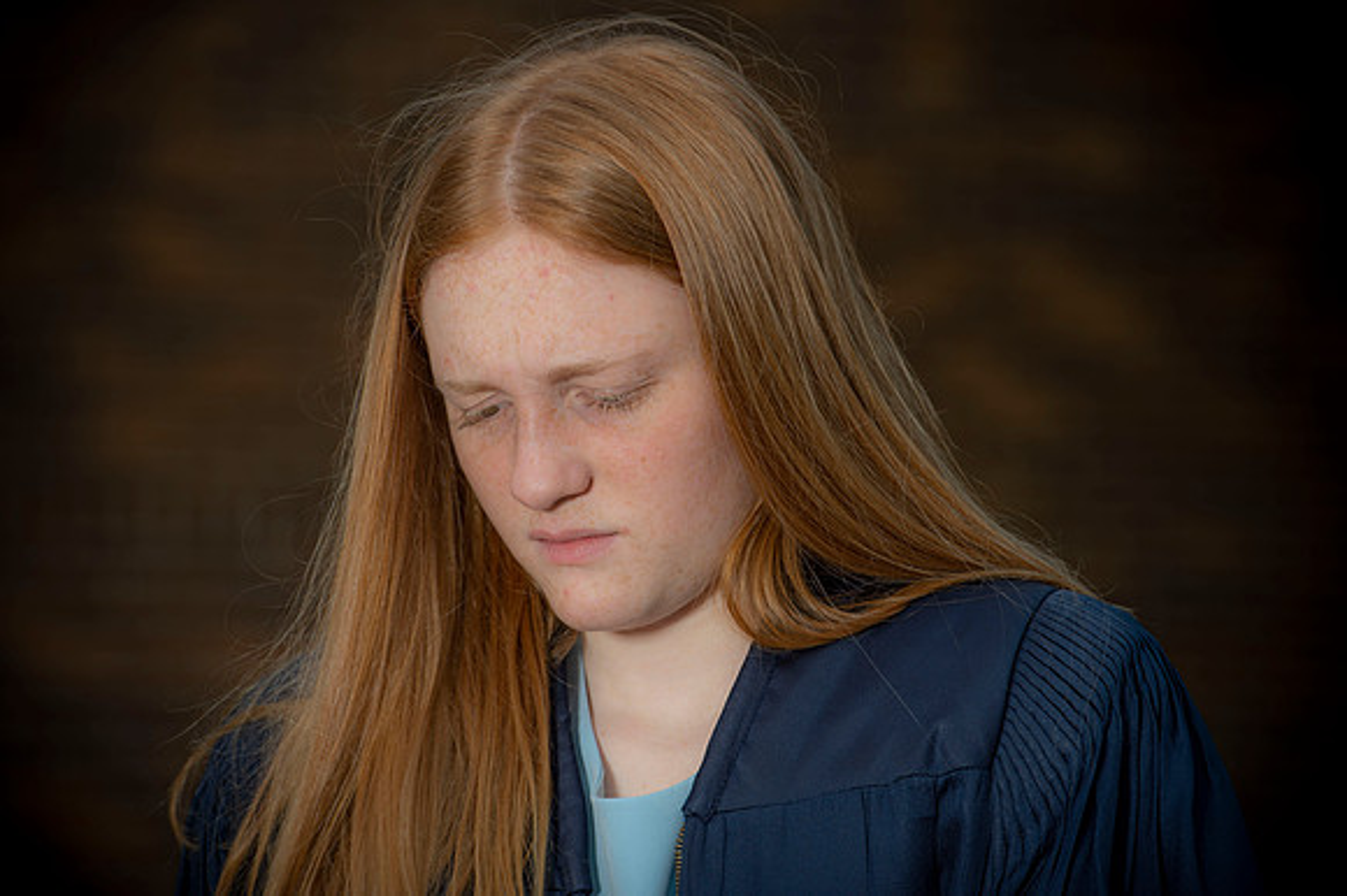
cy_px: 448
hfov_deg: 10.6
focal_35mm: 195
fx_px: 7292
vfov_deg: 7.0
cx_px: 674
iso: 80
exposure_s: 1/250
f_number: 6.3
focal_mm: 195
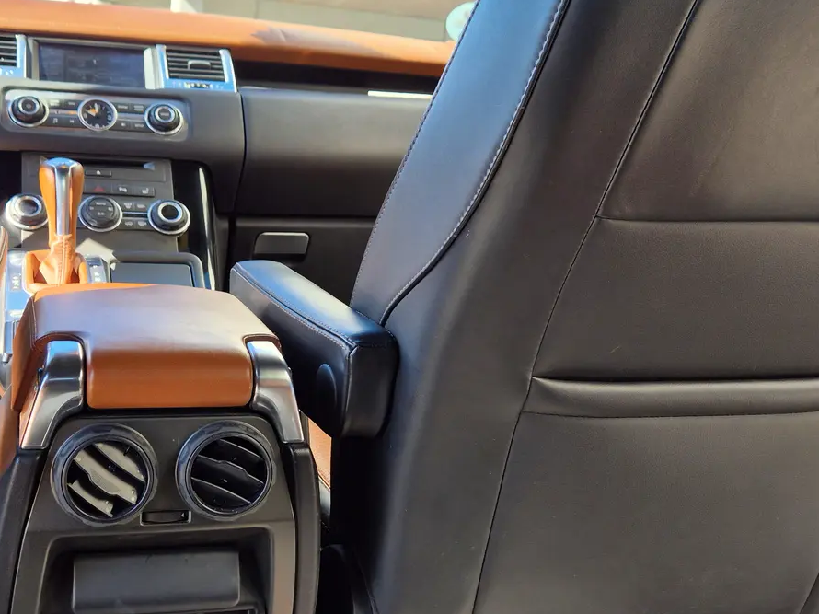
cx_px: 278
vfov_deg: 33.6
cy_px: 338
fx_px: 1017
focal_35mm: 43
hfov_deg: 43.3
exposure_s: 1/307
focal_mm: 5.4
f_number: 1.8
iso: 25
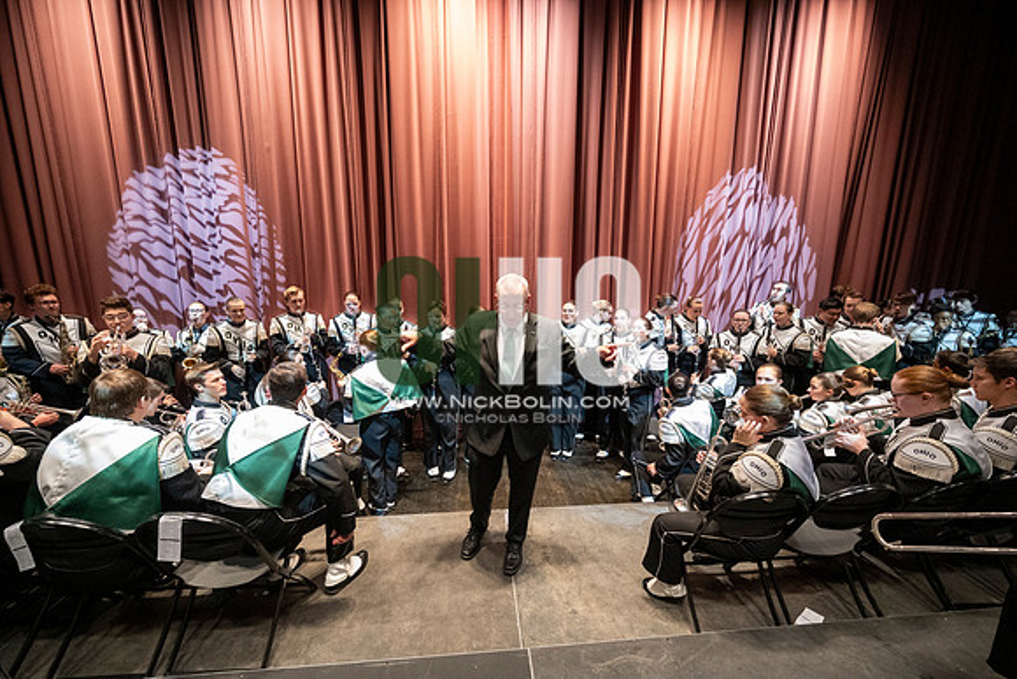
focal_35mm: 14
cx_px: 508
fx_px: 396
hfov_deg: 104.2
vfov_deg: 81.2
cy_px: 340
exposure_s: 1/500
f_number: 4
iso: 4000
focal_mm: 14
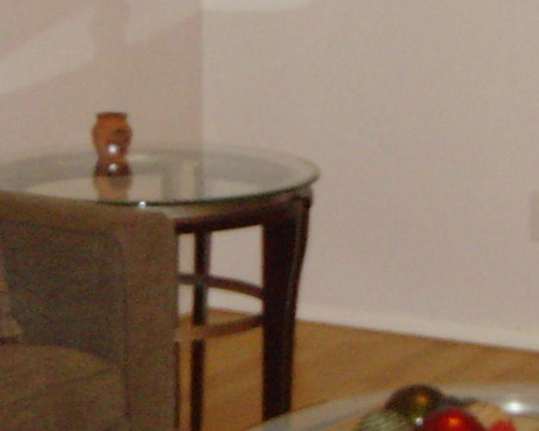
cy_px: 108
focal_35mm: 155
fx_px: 2473
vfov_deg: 9.9
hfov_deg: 12.4
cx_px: 94
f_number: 3.5
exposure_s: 1/45
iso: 240
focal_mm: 6.6
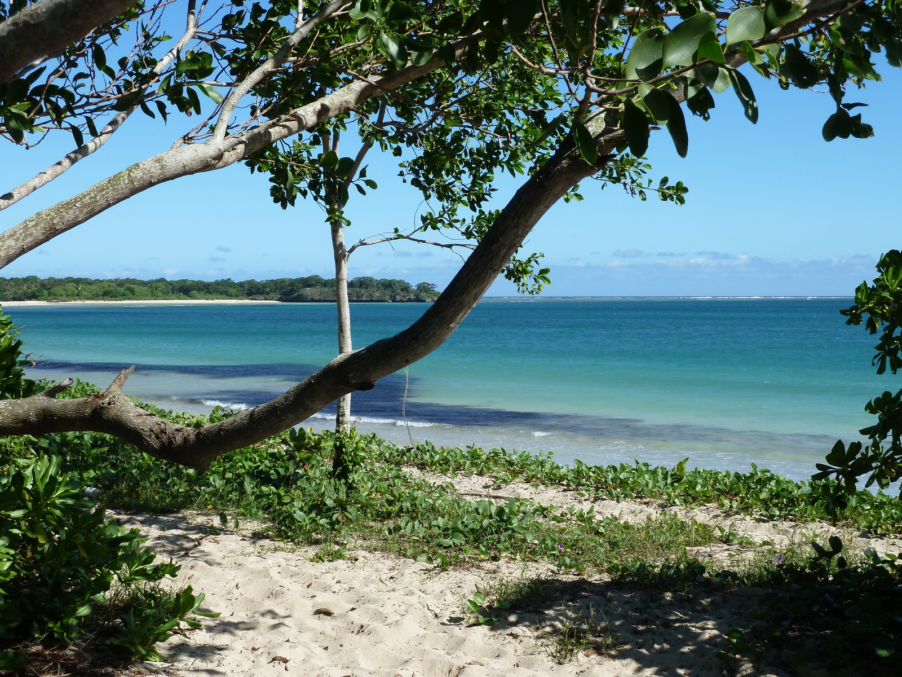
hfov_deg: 39.7
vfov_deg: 30.3
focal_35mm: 48
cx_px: 451
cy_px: 338
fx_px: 1251
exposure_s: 1/400
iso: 80
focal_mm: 7.9
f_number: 4.5
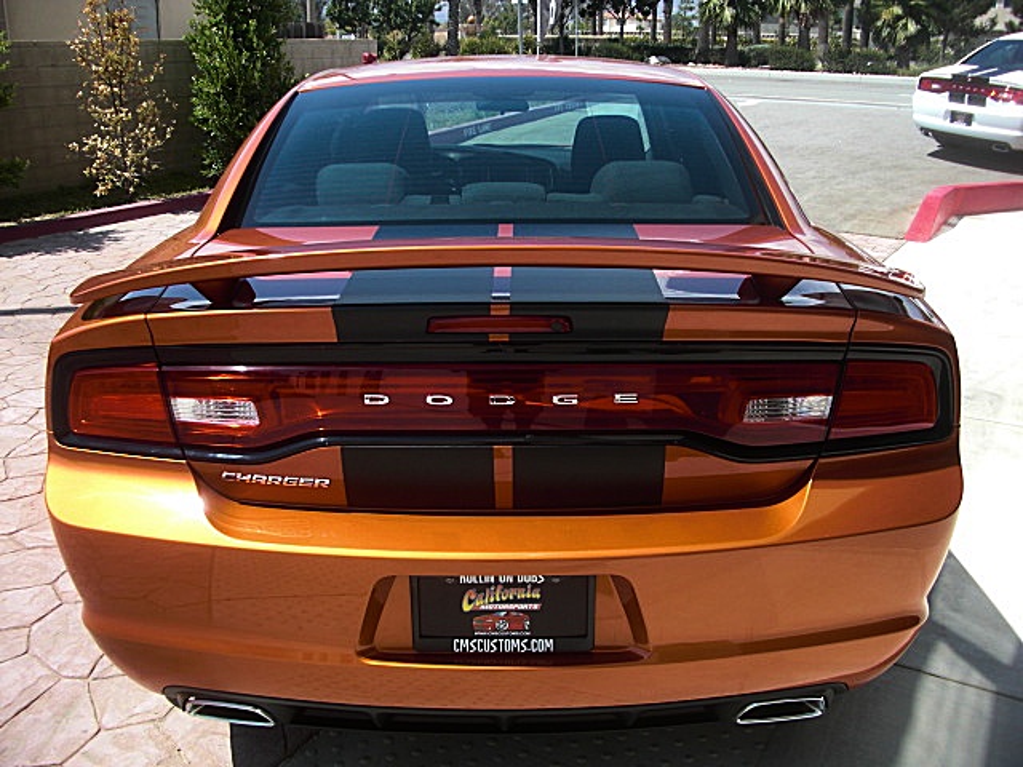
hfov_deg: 51.4
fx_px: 1064
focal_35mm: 36
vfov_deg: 39.7
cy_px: 384
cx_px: 512
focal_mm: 6.3
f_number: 2.8
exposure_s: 1/640
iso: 50
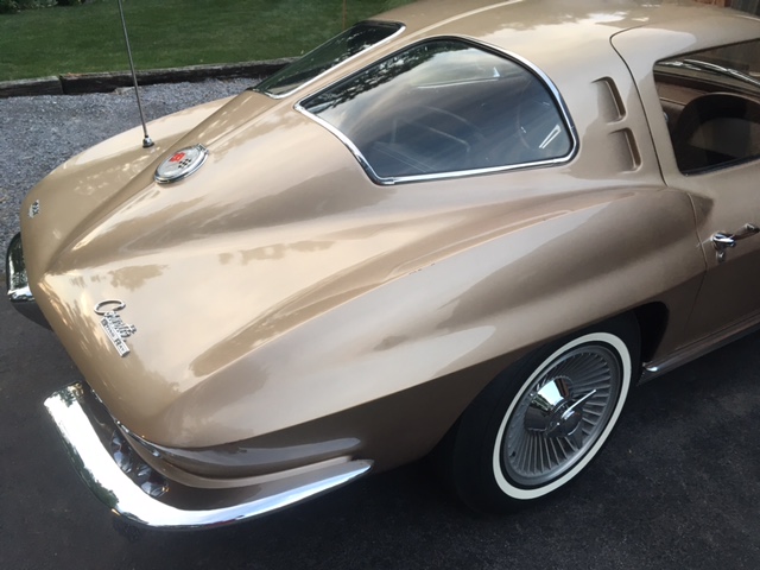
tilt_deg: -30.3
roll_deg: -3.1
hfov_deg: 61.7
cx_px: 380
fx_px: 637
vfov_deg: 48.2
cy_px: 285
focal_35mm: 29
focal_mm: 4.15
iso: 32
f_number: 2.2
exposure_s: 1/30
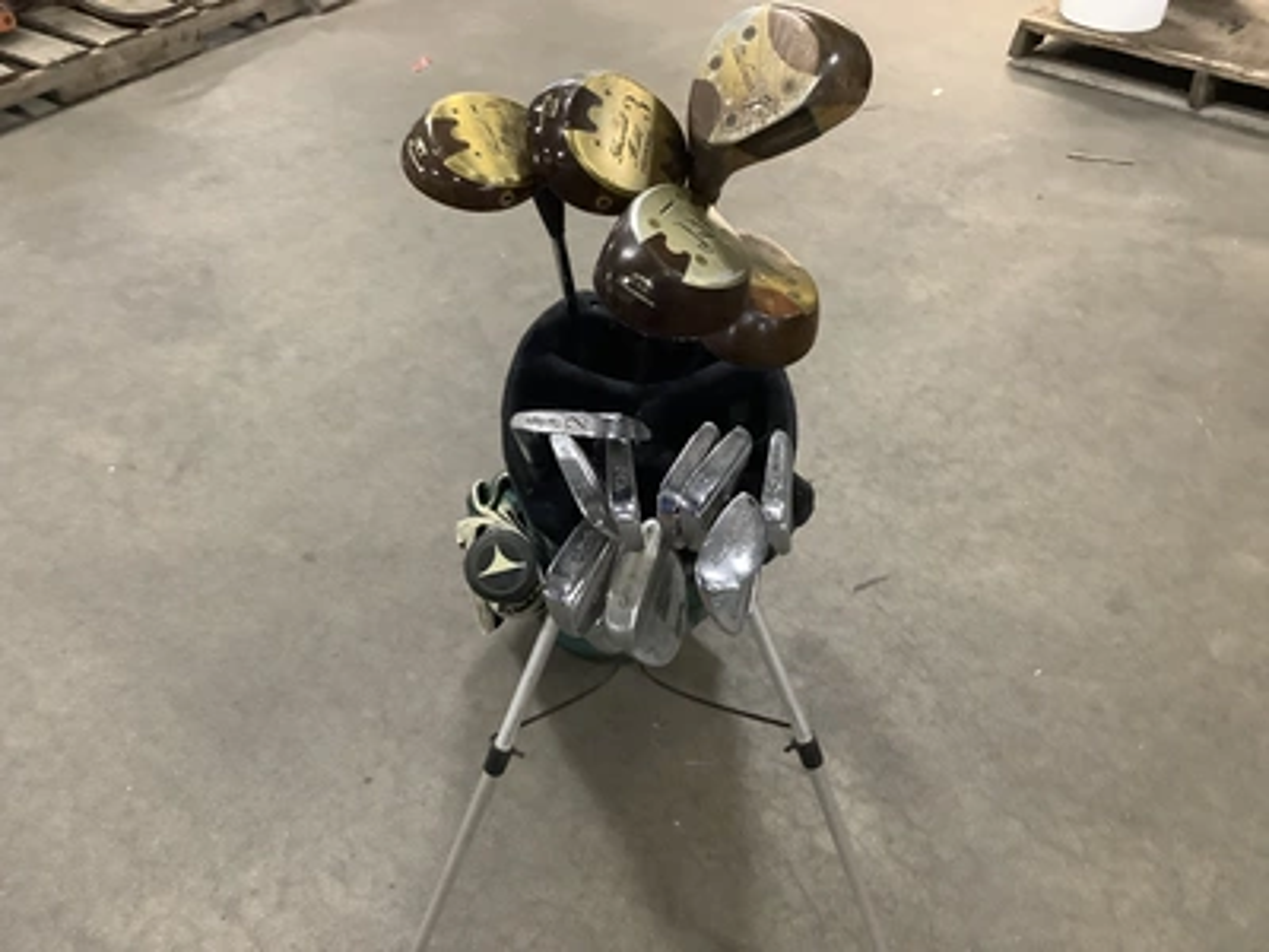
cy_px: 476
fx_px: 1136
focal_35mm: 31
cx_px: 634
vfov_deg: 45.4
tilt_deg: -40.8
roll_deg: +1.6
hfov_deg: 58.4
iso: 320
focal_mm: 3.3
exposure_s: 1/30
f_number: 2.4
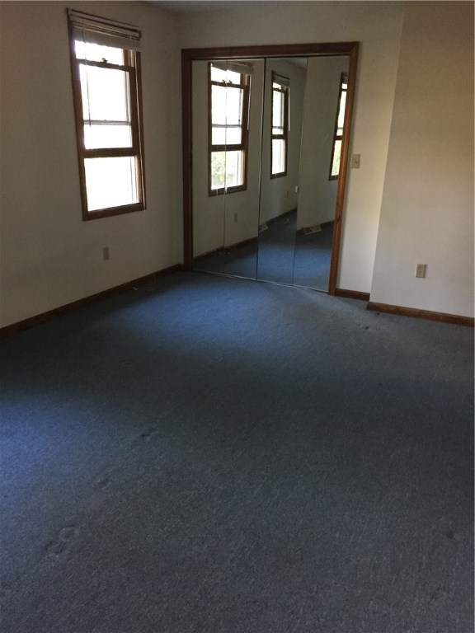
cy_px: 316
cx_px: 238
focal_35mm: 29
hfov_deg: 48.2
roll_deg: -0.2
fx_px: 531
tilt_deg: -17.1
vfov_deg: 61.7
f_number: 2.2
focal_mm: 4.15
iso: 250
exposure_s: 1/20
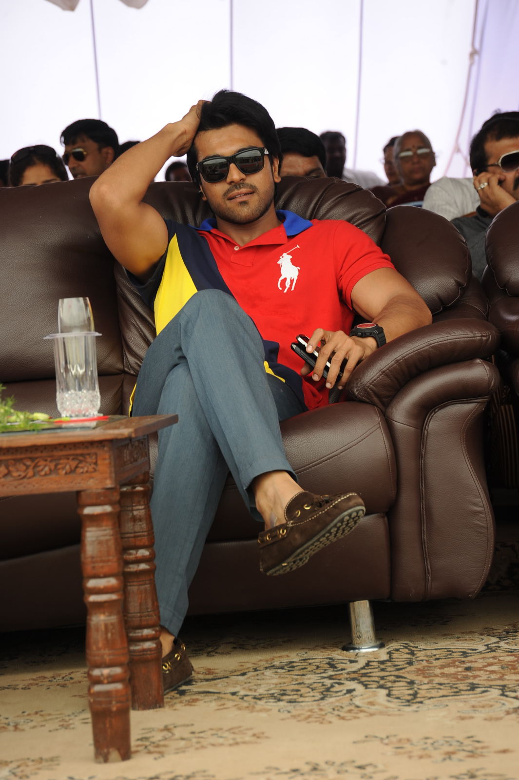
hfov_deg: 13.7
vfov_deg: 20.4
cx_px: 260
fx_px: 2165
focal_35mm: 100
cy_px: 390
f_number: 7.1
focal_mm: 100
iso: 400
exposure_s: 1/125
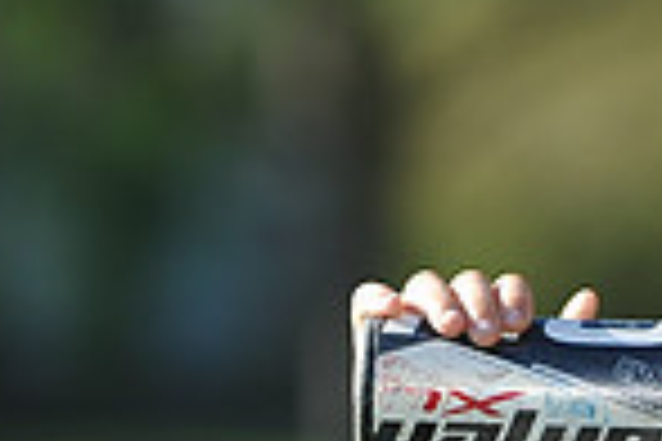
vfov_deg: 1.7
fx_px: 14489
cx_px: 1202
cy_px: 464
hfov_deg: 2.6
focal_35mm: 788
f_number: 4
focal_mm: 200
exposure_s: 1/1000
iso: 200
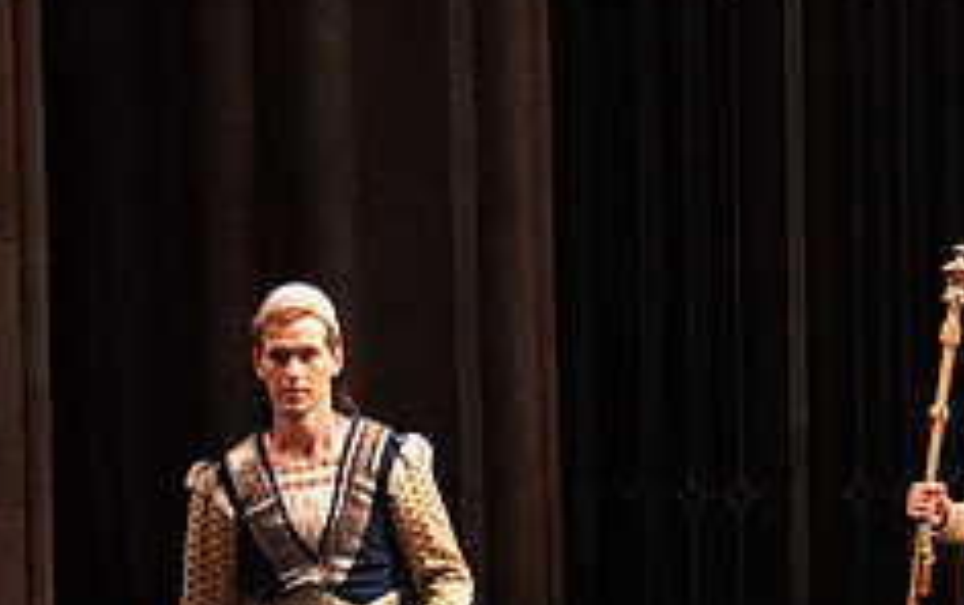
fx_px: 13175
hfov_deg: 4.2
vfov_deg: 2.6
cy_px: 505
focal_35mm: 501
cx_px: 915
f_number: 5
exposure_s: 1/320
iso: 25600
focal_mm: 200
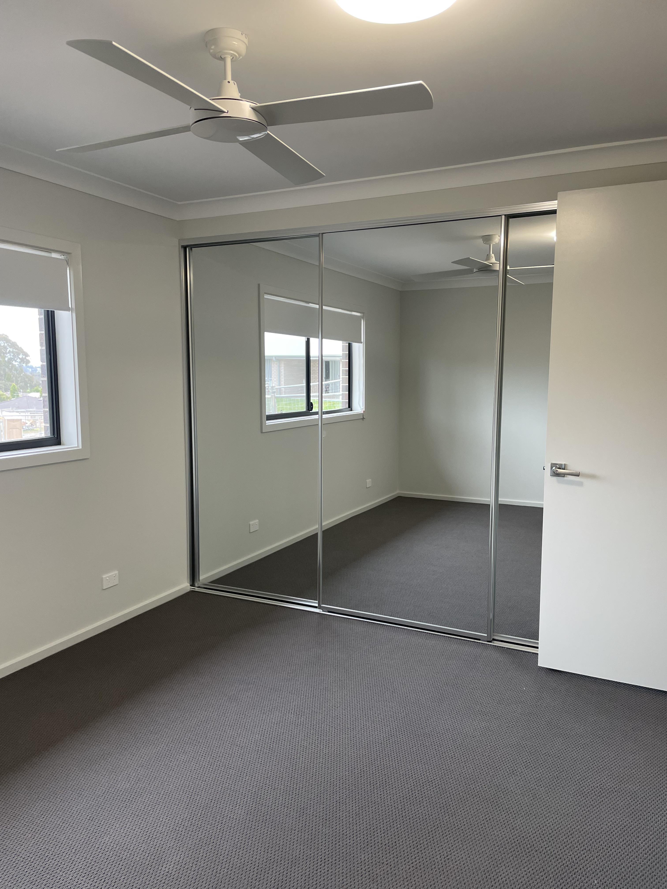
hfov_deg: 53.1
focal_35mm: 26
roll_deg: +0.0
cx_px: 334
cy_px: 444
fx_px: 668
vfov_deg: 67.3
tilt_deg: -5.4
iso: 125
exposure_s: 1/100
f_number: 1.6
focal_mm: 4.2
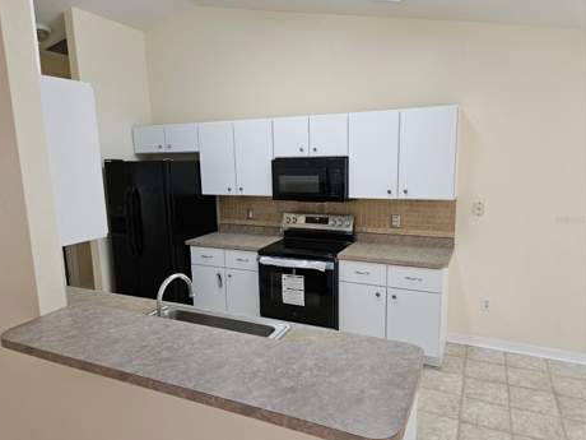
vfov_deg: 56.8
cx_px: 285
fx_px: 406
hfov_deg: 71.6
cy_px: 219
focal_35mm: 24
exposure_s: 1/120
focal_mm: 5.4
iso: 80
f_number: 1.8
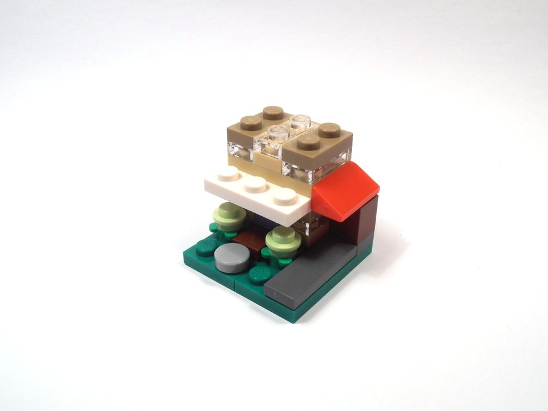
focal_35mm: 37
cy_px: 206
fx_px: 586
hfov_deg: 50.1
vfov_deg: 38.7
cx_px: 274
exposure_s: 1/100
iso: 80
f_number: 3.9
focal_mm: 6.61
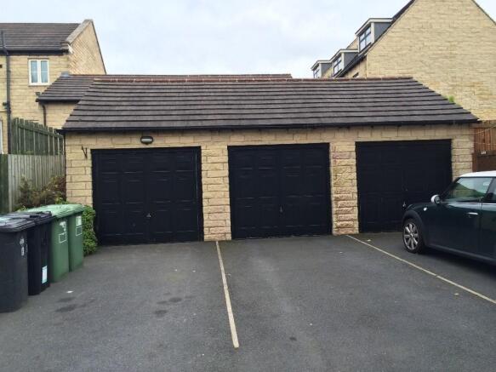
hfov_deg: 60.0
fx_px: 430
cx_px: 248
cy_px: 186
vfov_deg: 46.8
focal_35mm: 30
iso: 40
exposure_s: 1/120
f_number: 2.2
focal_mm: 4.12
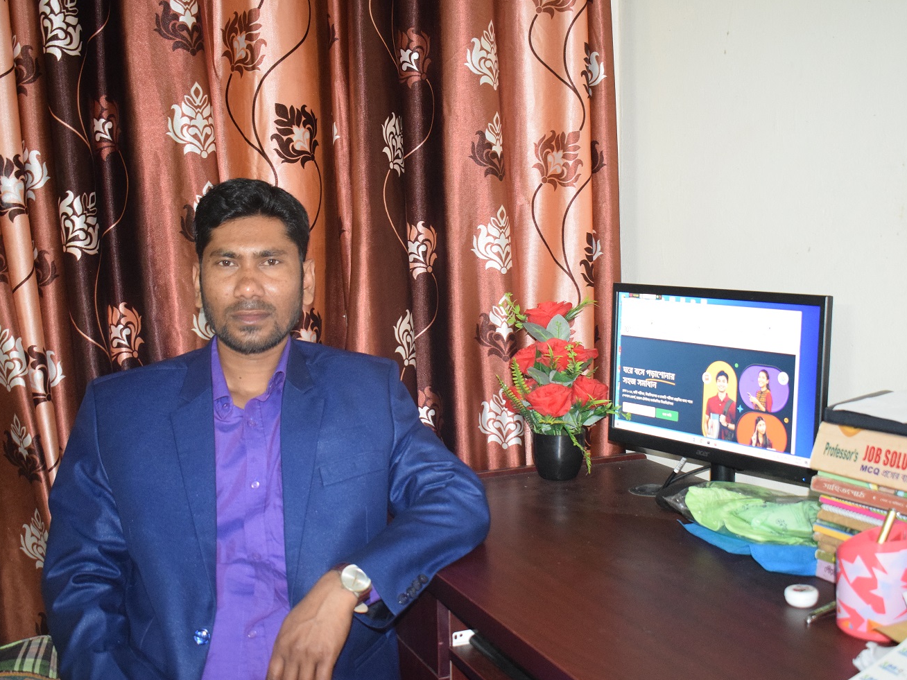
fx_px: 1127
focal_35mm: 43
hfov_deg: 43.8
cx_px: 438
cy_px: 345
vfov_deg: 33.6
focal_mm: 26
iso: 3200
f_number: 4
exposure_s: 1/60
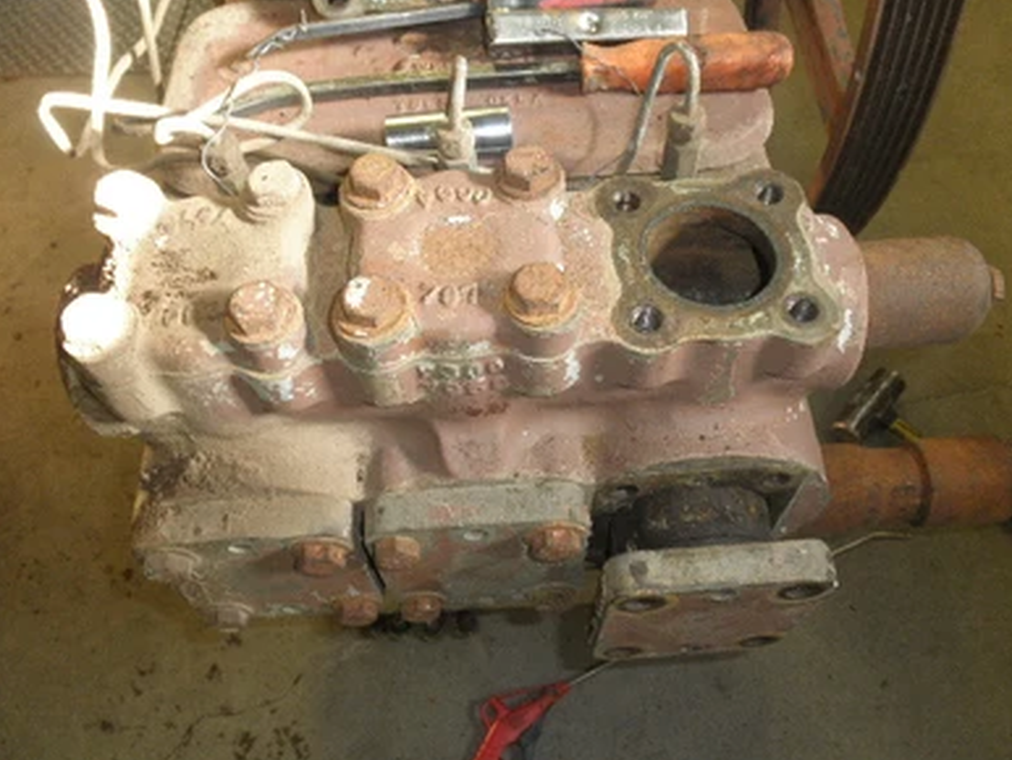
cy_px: 375
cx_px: 511
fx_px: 848
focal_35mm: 29
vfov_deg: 48.3
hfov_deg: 61.6
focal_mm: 5
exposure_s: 1/30
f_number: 3
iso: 200
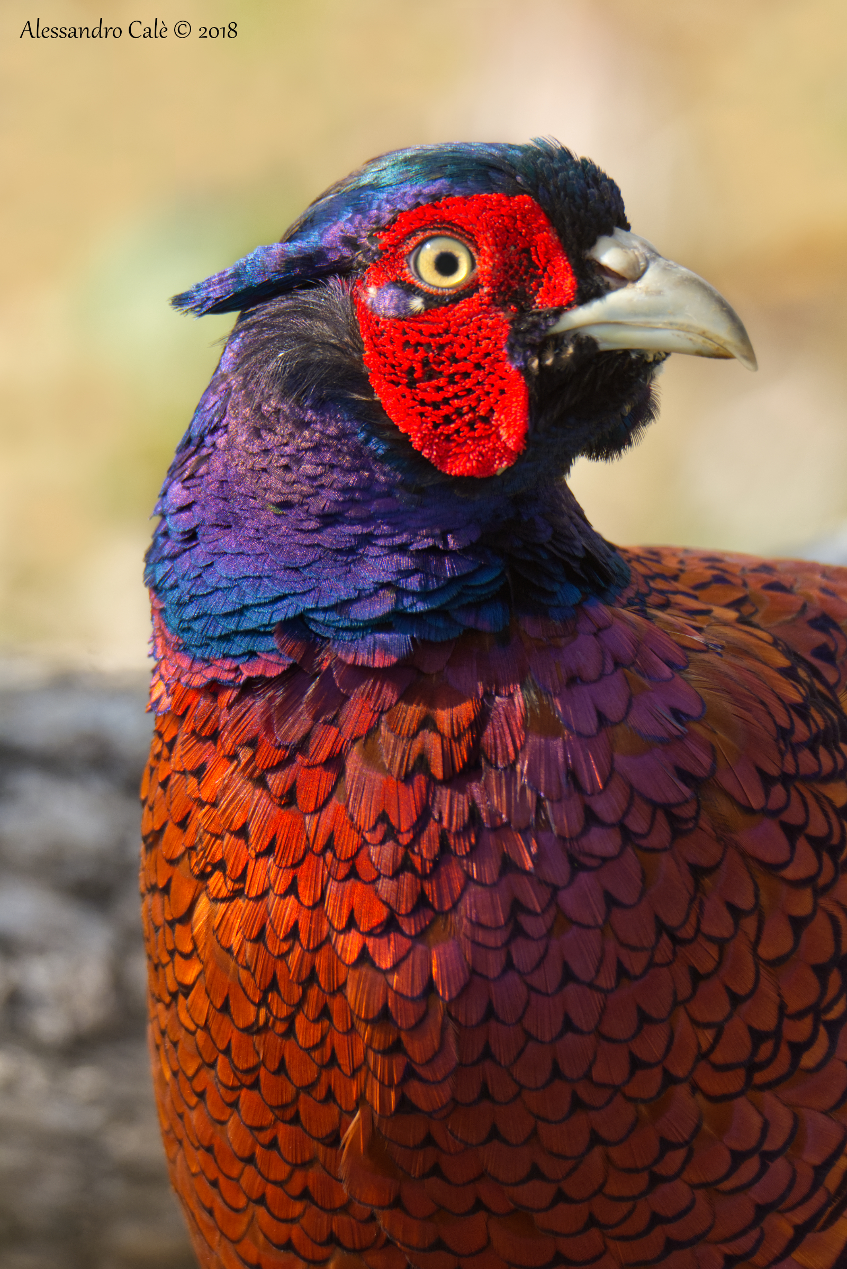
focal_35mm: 900
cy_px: 634
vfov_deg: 2.3
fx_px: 31733
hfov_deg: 1.5
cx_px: 424
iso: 800
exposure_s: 1/800
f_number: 7.1
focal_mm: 600
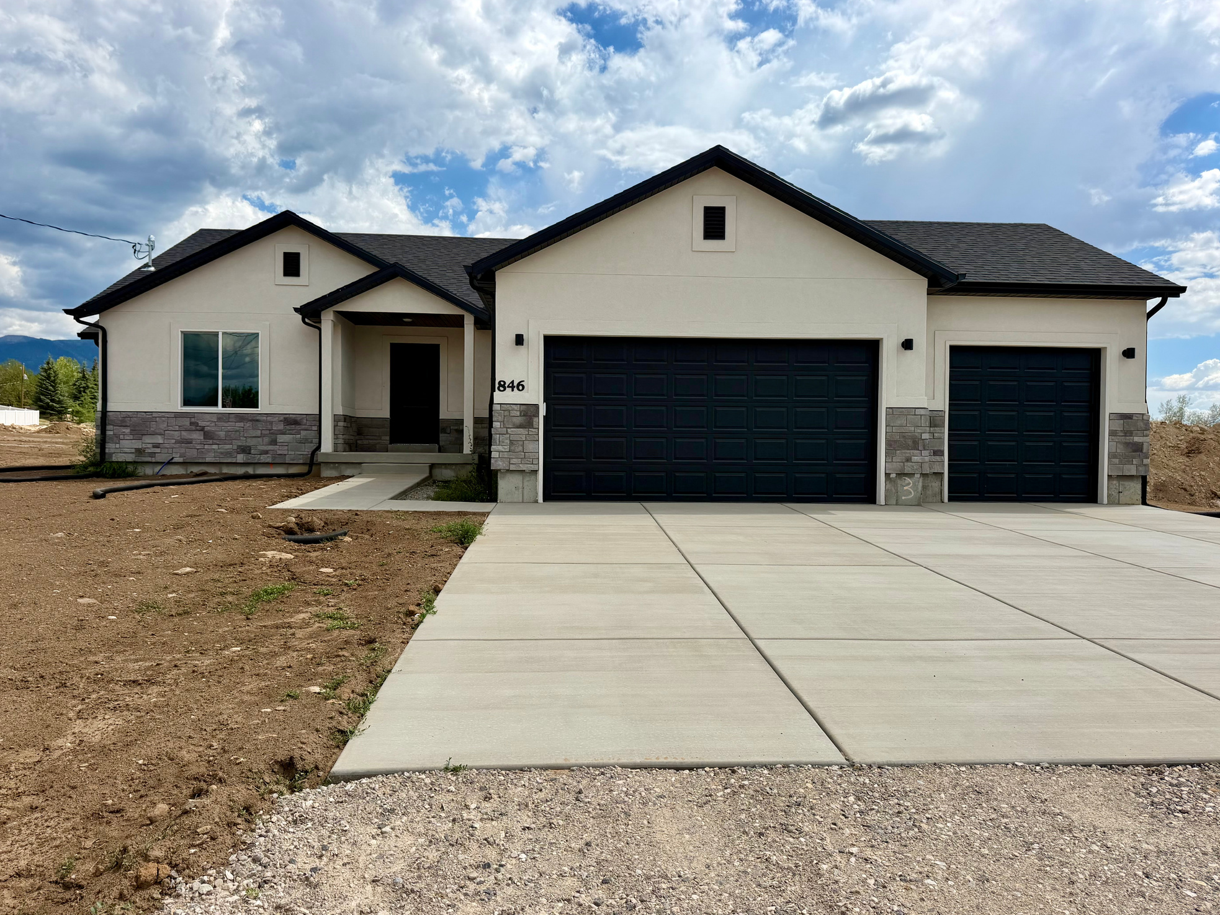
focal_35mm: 25
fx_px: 881
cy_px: 463
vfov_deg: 54.9
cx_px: 613
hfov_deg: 69.4
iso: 80
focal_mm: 6.76
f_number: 1.78
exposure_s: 1/6711
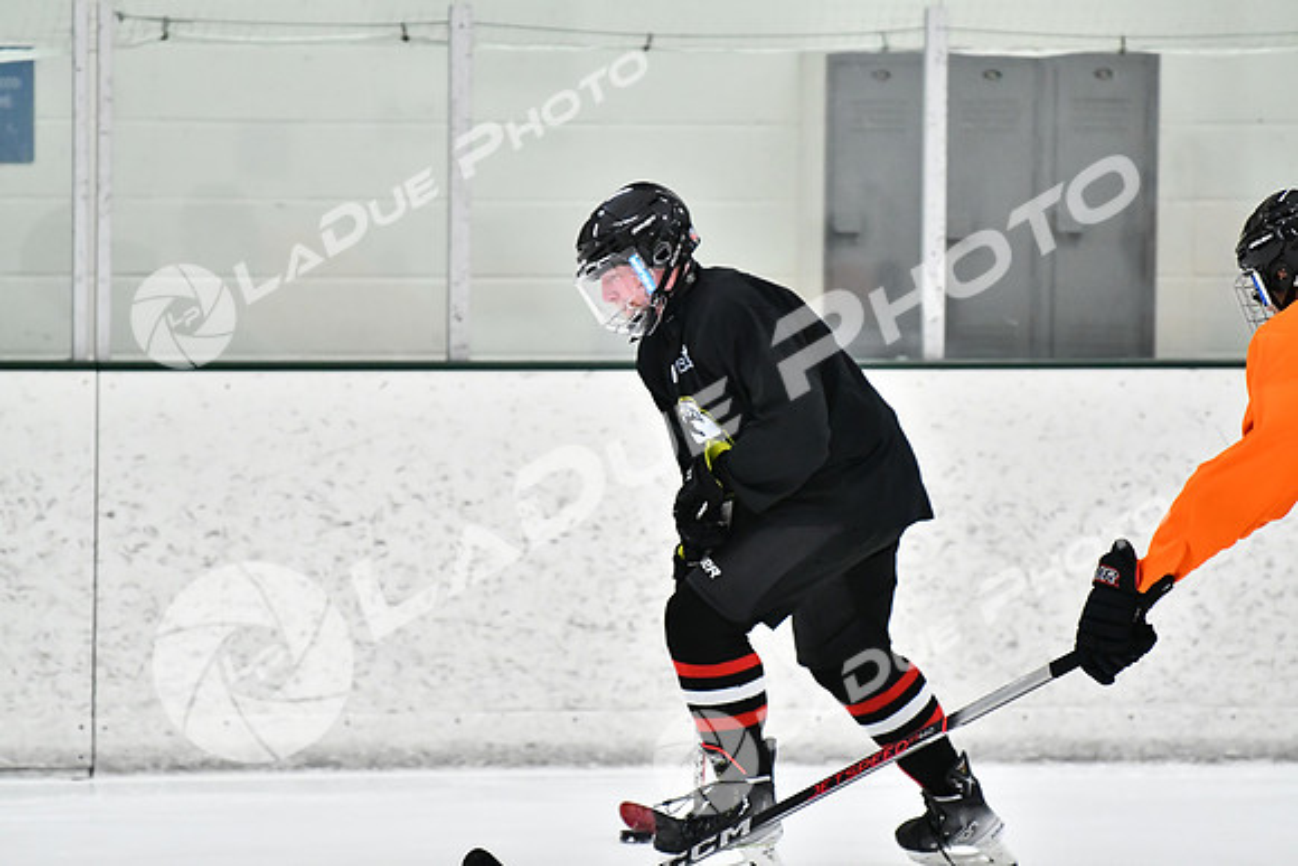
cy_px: 433
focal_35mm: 285
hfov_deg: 7.2
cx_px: 649
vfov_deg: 4.8
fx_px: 10278
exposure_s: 1/1250
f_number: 2.8
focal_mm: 190
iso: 5000
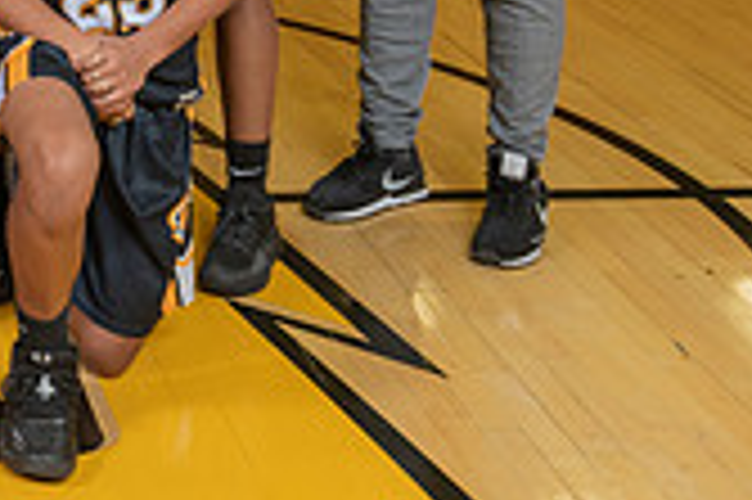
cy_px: -360
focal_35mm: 105
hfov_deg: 17.8
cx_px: -303
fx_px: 2191
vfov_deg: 12.1
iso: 250
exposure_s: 1/50
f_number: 7.1
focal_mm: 27
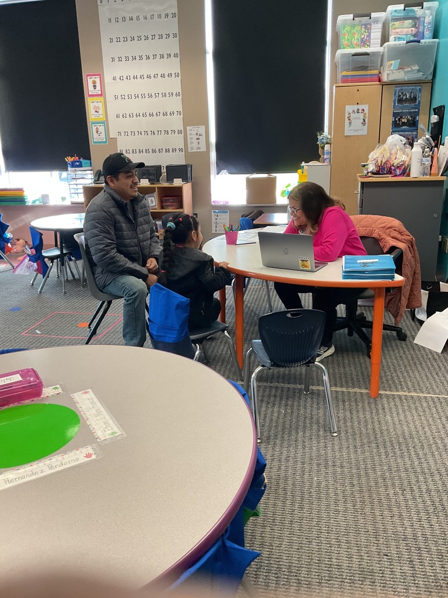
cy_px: 299
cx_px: 224
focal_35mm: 29
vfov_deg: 61.7
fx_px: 500
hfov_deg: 48.2
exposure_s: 1/60
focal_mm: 3
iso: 100
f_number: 1.8
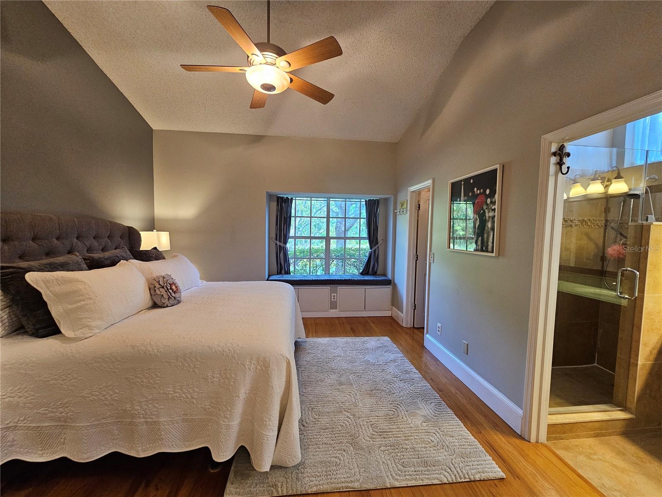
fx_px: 249
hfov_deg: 106.2
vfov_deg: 89.9
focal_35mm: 13
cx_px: 331
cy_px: 248
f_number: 2.2
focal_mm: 2.2
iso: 320
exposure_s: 1/60
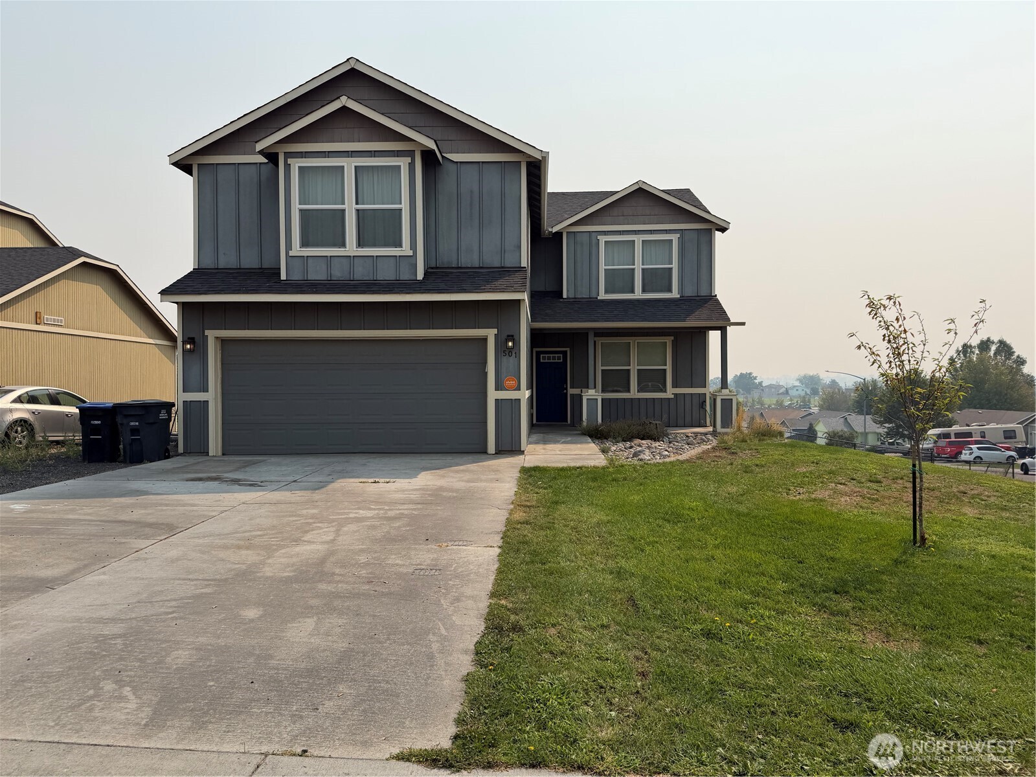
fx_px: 718
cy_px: 388
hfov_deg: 71.6
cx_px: 518
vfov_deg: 56.8
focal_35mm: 24
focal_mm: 6.76
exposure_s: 1/8130
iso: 80
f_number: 1.78
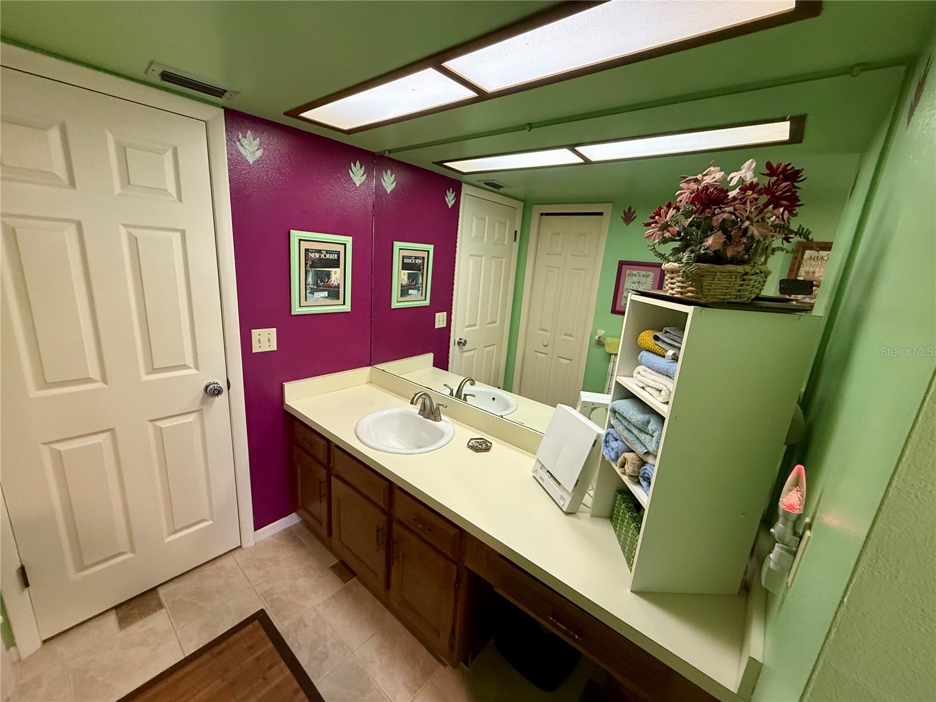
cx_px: 468
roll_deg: -4.8
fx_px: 379
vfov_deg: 85.7
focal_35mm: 14
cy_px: 351
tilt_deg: -12.9
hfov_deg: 102.1
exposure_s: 1/60
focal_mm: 2.22
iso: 400
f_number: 2.2
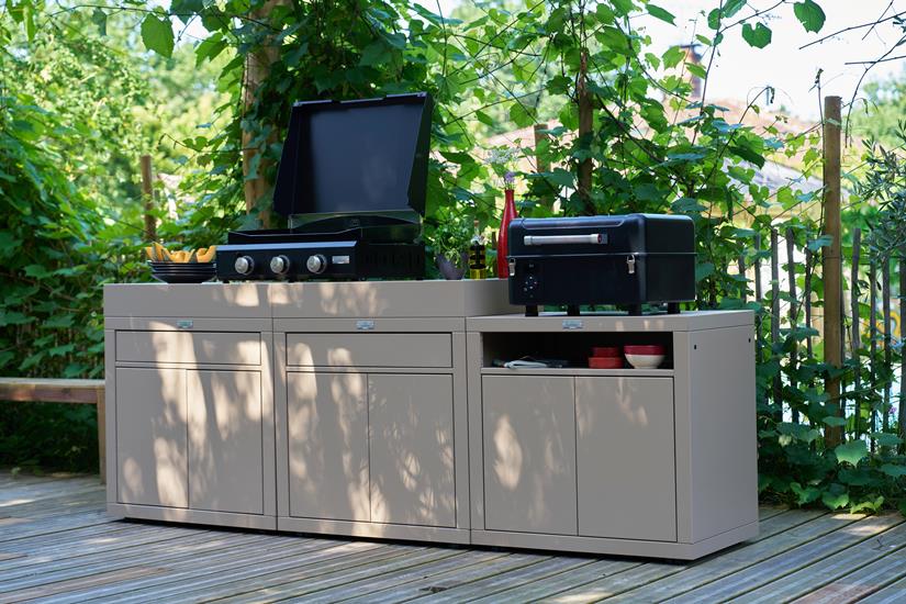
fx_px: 1762
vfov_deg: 19.5
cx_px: 453
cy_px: 302
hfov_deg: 28.8
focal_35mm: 70
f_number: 3.5
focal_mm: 70
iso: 200
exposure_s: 1/200
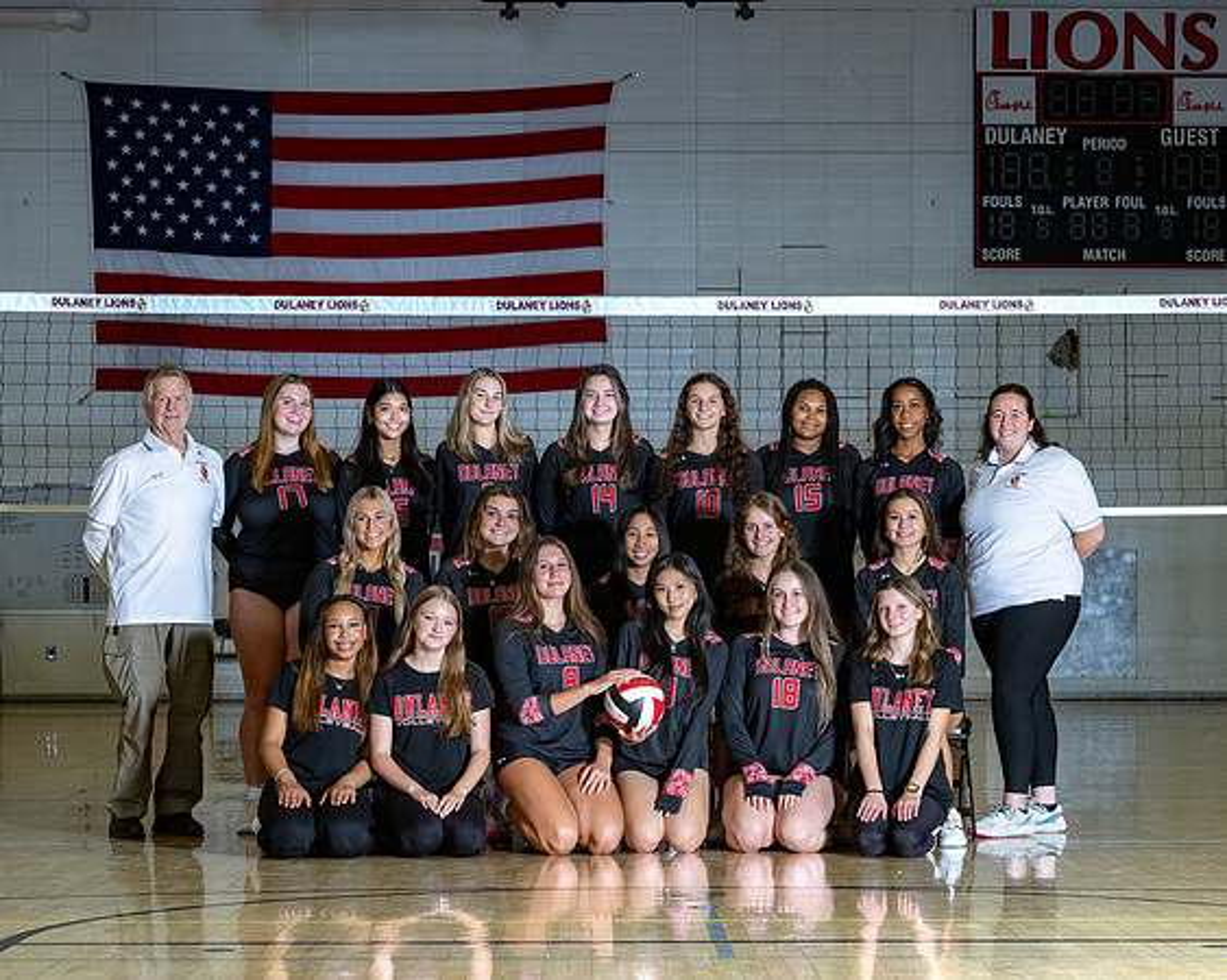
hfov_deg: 19.2
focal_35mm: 100
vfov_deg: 15.4
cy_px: 567
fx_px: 3636
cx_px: 660
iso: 1000
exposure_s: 1/160
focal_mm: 76
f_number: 8
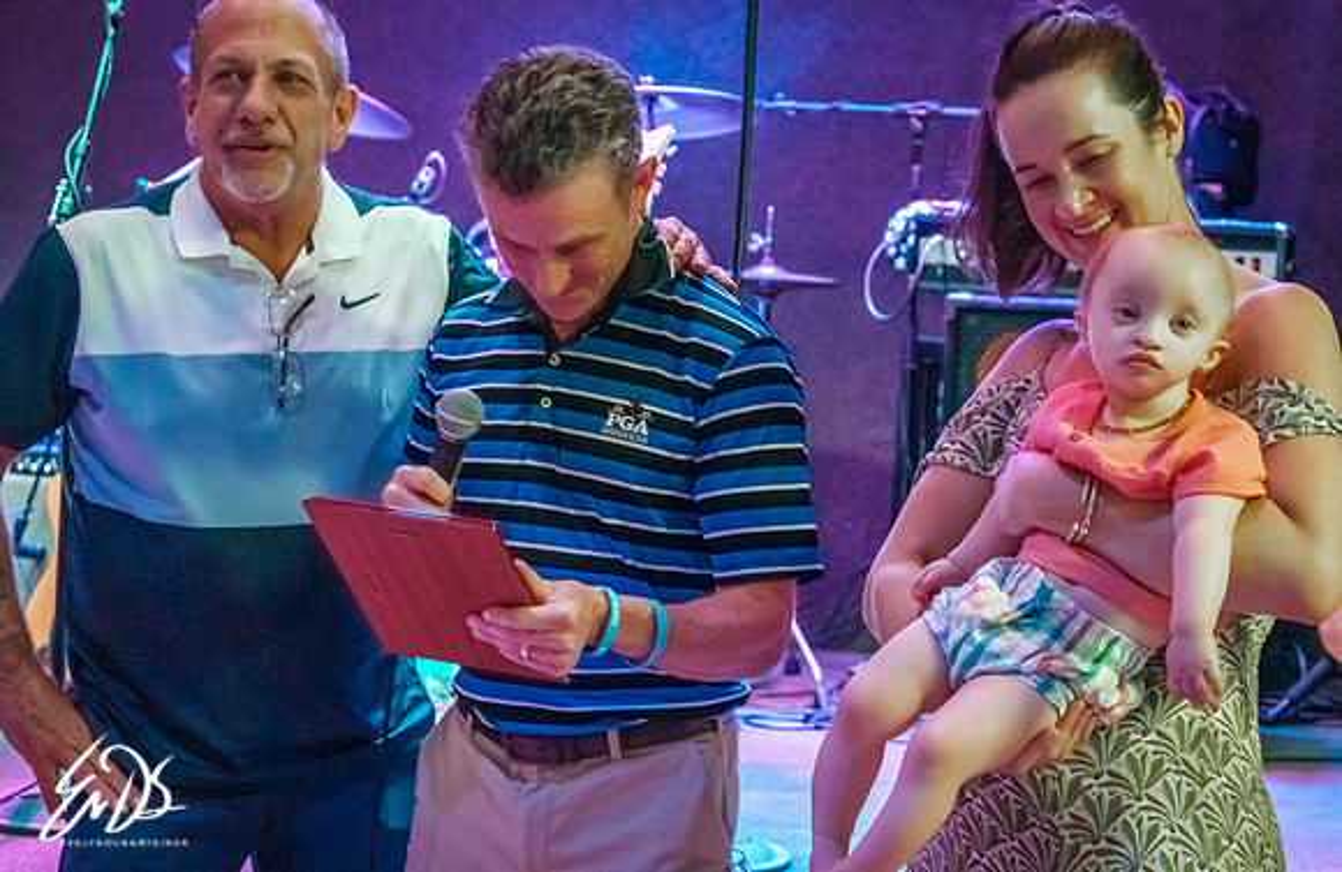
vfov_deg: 20.5
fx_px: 2418
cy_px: 436
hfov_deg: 31.0
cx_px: 753
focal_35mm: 65
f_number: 4.5
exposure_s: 1/125
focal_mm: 55
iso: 3200
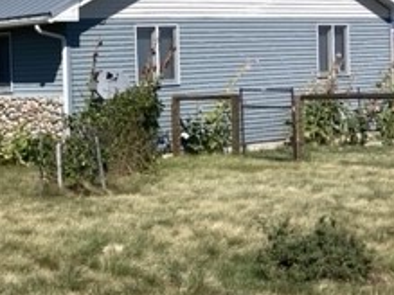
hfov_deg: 21.9
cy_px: 112
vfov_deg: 17.9
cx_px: -94
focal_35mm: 82
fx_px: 933
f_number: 1.8
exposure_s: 1/2667
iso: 25
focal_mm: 3.99
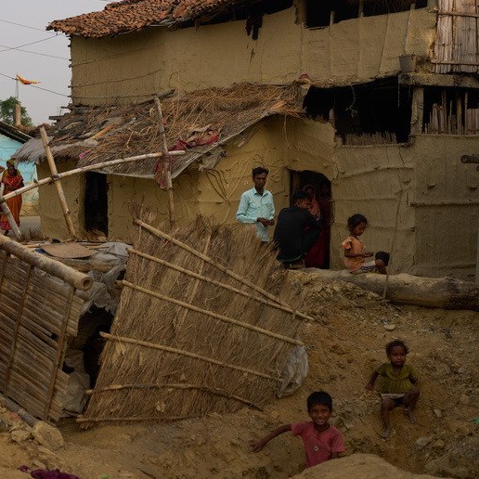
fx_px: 924
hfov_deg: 28.7
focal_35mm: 59
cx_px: 123
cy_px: 252
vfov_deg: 29.1
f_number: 3.2
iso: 100
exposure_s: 1/1000
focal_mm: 35
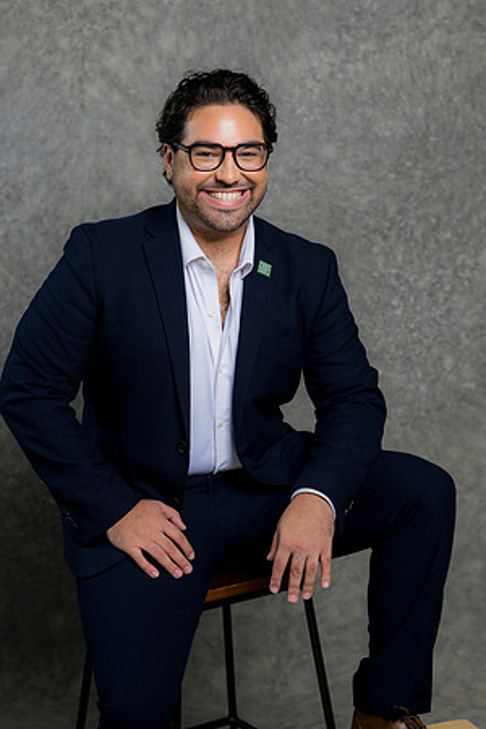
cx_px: 243
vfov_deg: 23.9
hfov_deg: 16.1
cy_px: 364
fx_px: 1721
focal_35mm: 85
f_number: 5
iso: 125
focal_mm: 85
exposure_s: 1/200
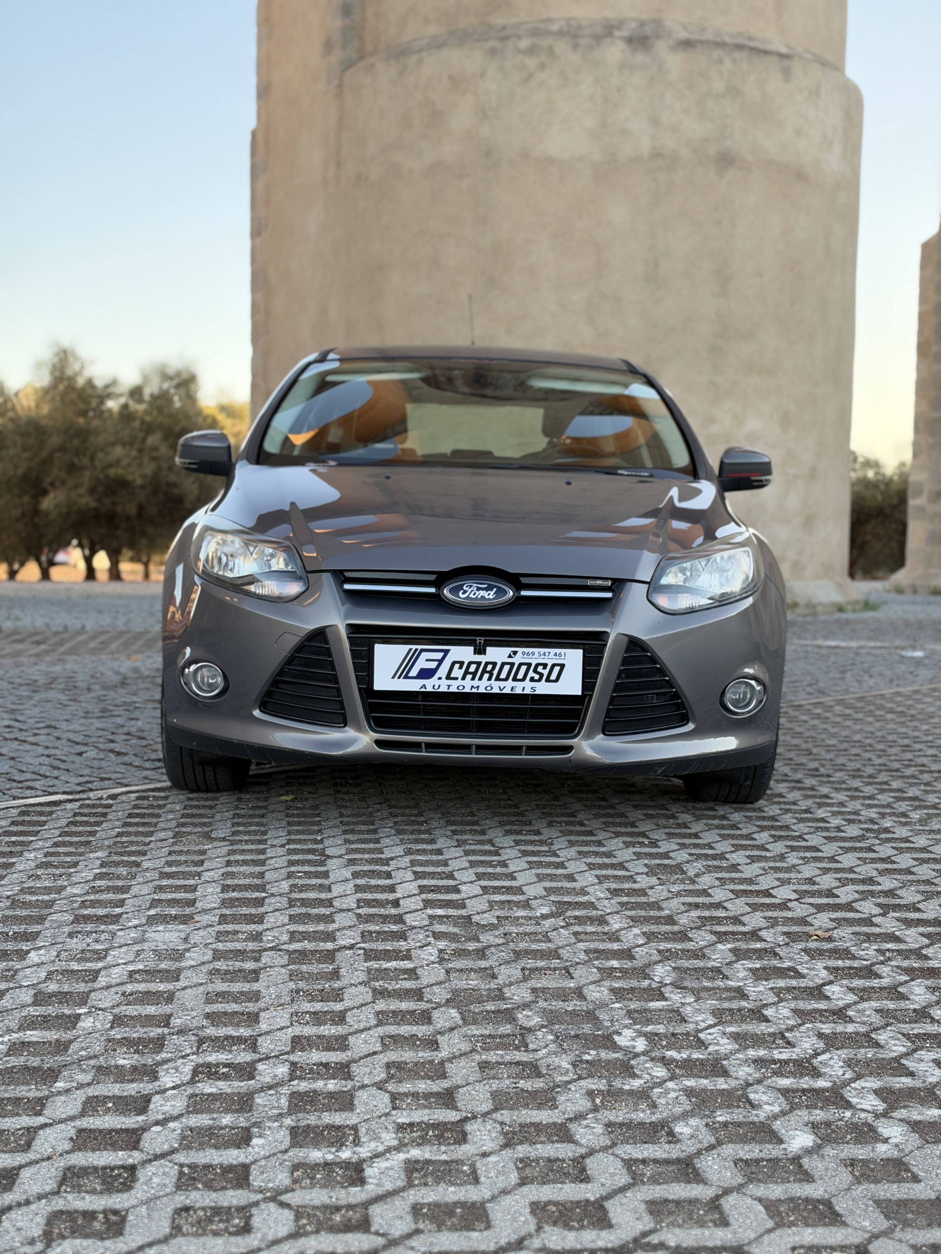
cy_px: 627
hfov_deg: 30.3
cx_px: 470
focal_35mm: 48
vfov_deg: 39.7
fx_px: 1740
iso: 80
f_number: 1.8
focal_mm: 6.93
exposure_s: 1/296
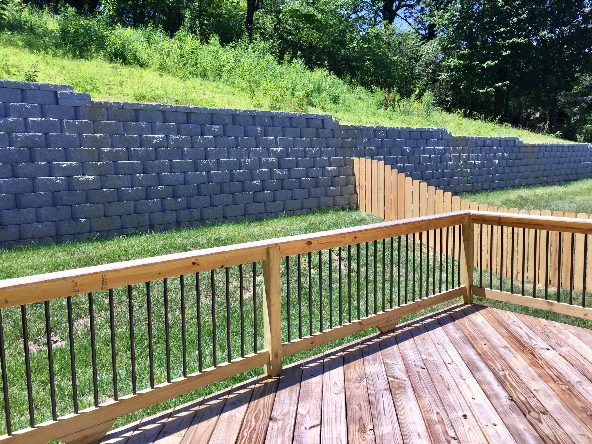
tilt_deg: -6.1
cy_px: 222
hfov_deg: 61.7
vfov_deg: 48.2
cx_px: 296
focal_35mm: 29
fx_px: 496
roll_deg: +0.8
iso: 40
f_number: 2.2
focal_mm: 4.15
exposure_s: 1/1647
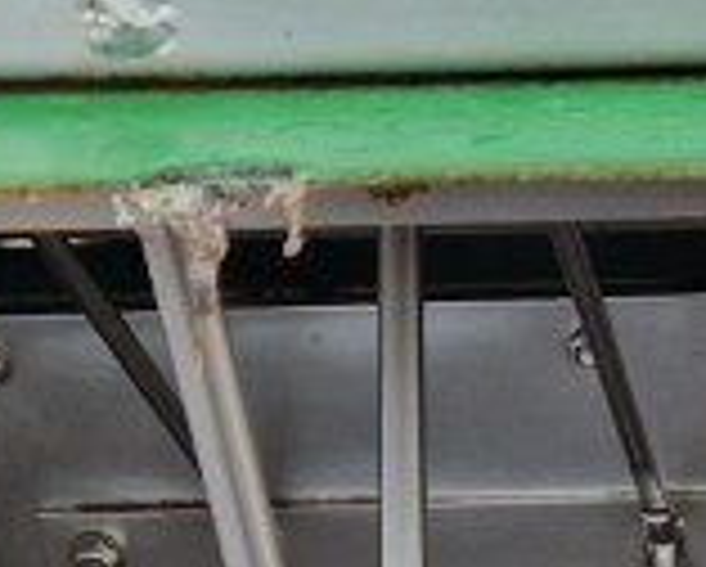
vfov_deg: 10.0
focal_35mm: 146
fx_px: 3054
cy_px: 1040
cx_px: 872
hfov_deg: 12.8
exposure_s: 1/311
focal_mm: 5.4
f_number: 1.8
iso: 50
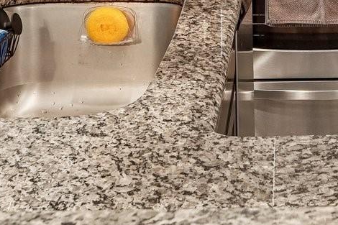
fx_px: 1043
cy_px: -235
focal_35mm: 111
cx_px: 303
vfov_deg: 11.1
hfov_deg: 18.1
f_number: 8
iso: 400
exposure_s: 1/3.33
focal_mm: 17
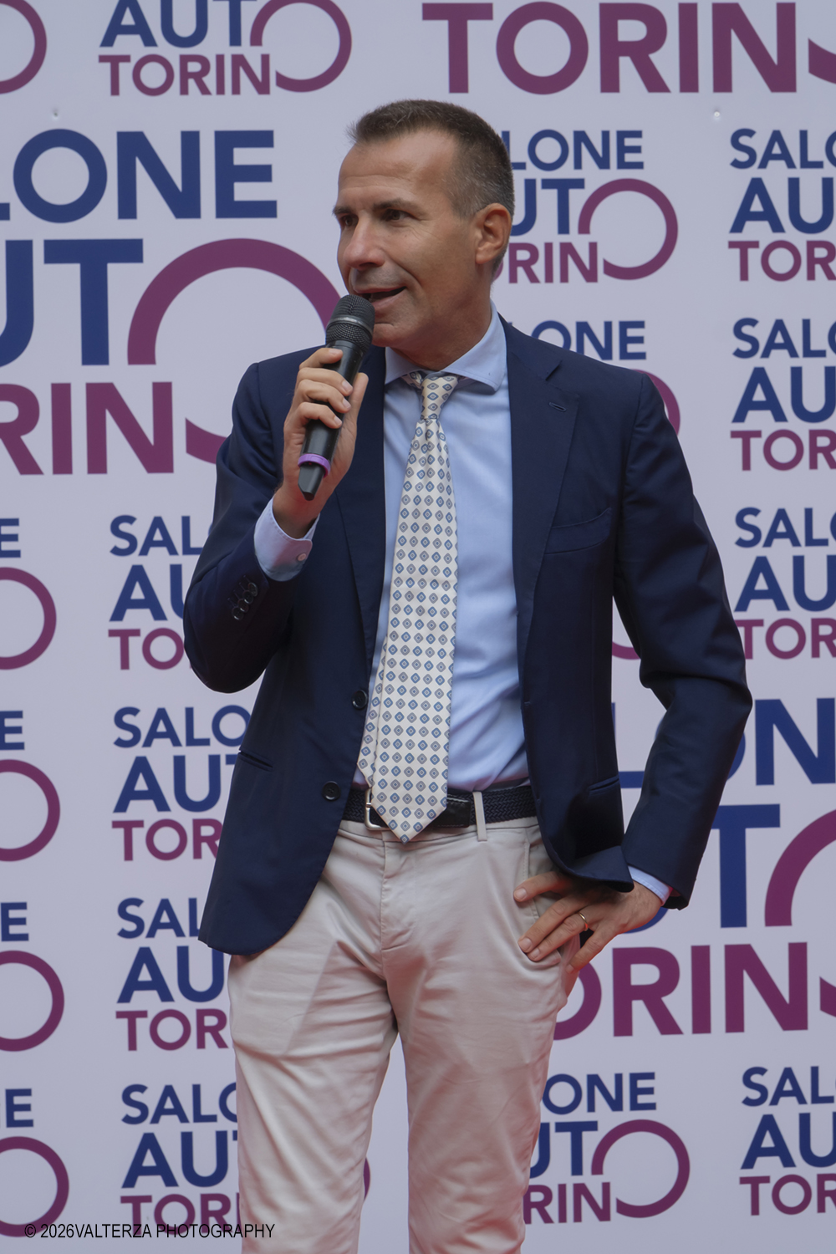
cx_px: 418
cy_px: 627
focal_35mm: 120
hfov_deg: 11.4
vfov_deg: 17.1
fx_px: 4180
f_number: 9
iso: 400
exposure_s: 1/160
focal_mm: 80
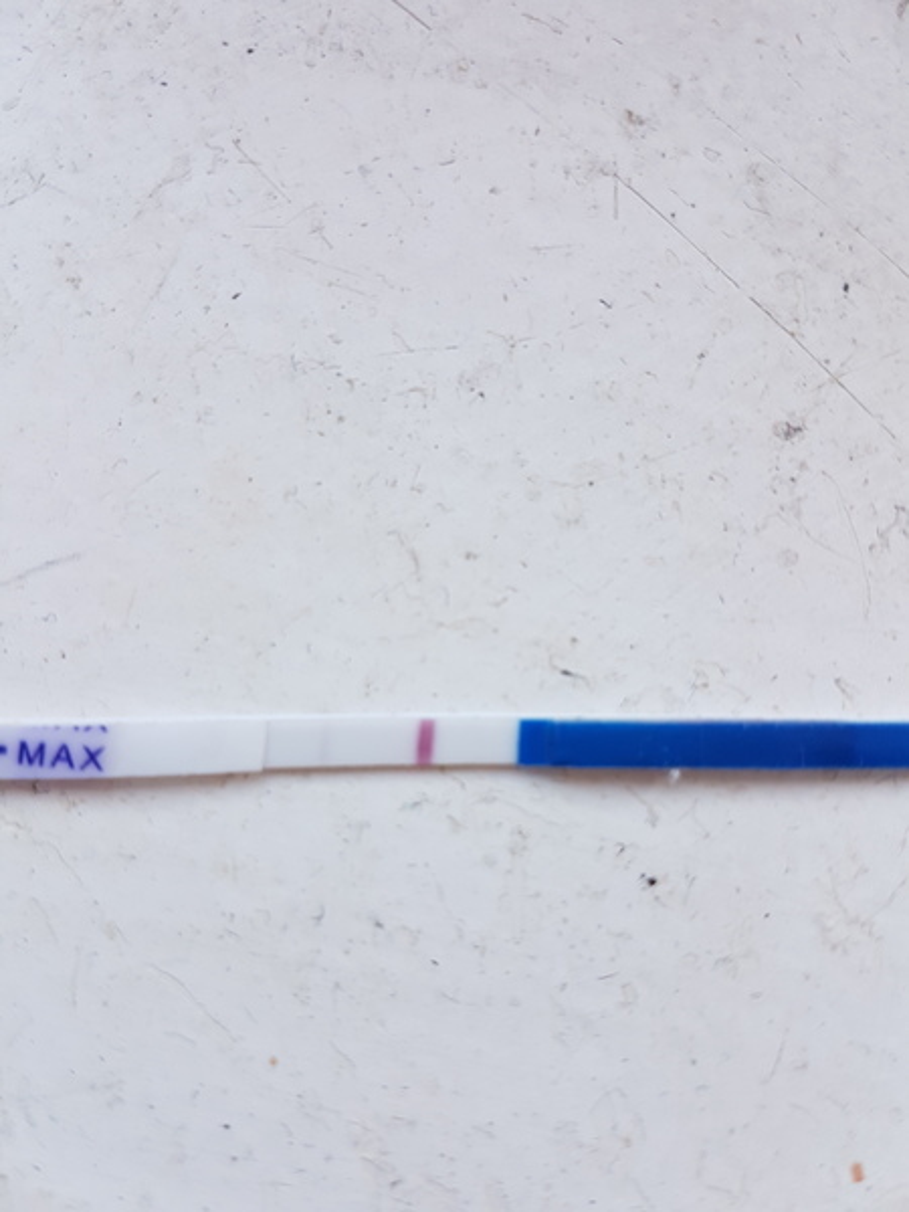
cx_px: 454
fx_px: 910
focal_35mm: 26
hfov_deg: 53.1
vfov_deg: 67.3
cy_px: 606
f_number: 1.7
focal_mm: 4.2
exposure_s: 1/100
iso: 64
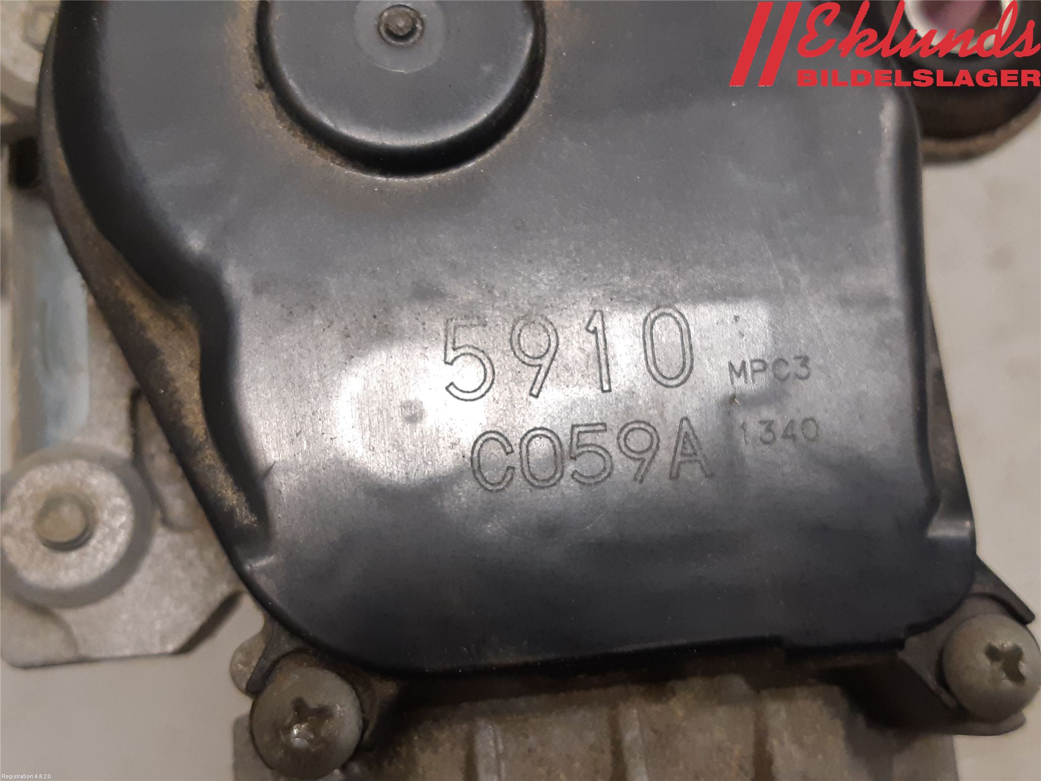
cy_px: 390
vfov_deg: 53.1
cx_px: 520
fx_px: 782
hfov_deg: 67.3
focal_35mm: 26
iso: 160
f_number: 1.7
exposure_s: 1/50
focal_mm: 3.93
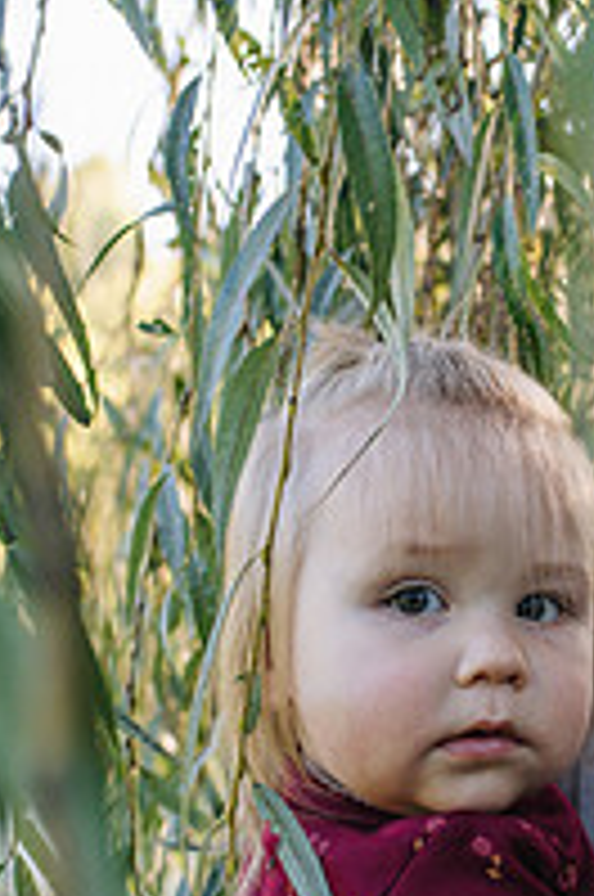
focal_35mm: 79
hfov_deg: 17.0
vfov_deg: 25.6
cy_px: 608
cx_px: 547
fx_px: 1962
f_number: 3.5
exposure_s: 1/400
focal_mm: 35
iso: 800
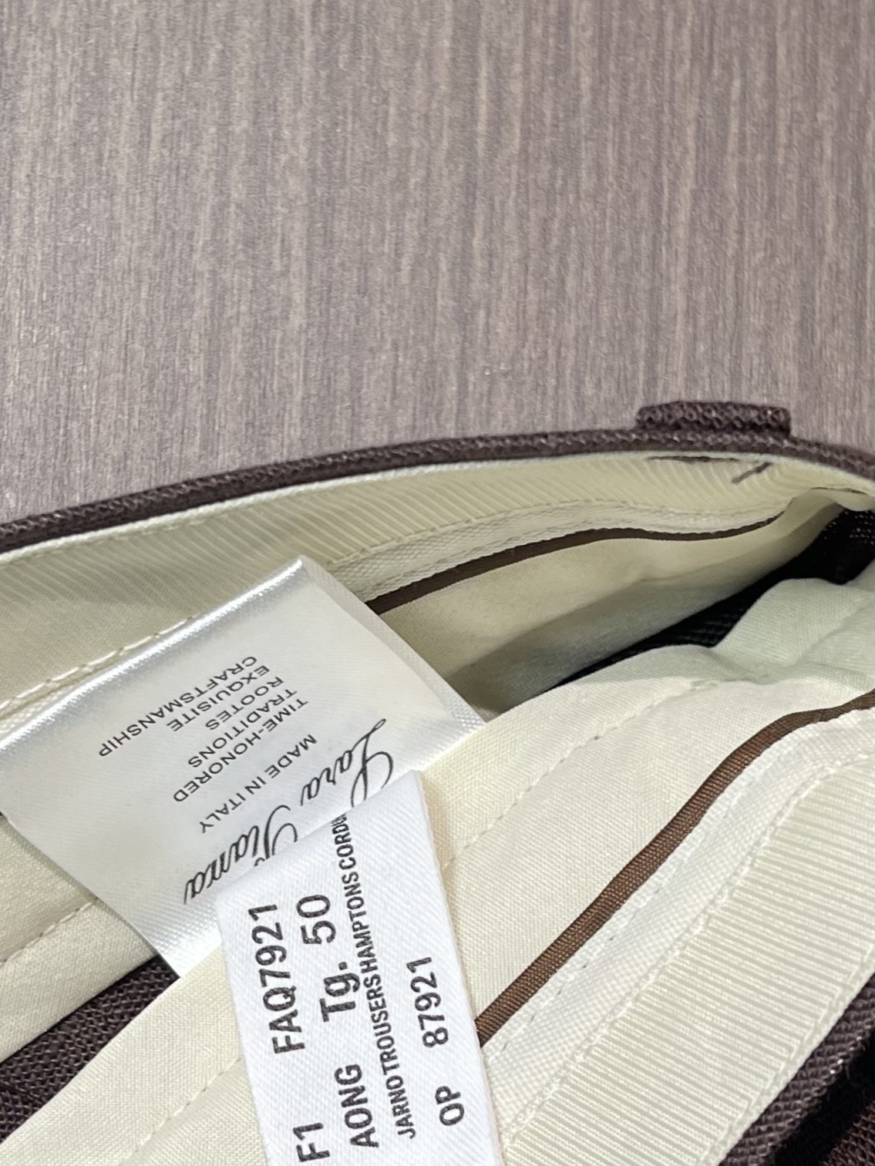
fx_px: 876
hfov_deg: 53.1
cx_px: 438
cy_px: 583
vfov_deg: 67.3
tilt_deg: -74.7
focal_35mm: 26
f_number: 1.6
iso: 64
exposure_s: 1/100
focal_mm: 5.1
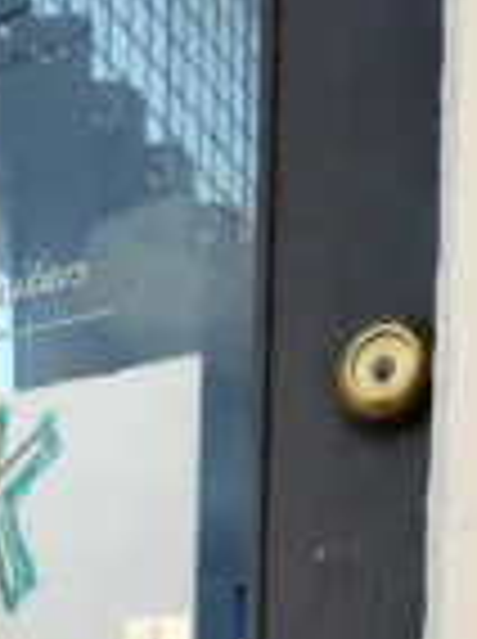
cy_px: 1044
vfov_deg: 19.8
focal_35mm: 81
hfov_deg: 17.3
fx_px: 1493
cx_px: -92
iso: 20
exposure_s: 1/226
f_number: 1.8
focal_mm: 5.4
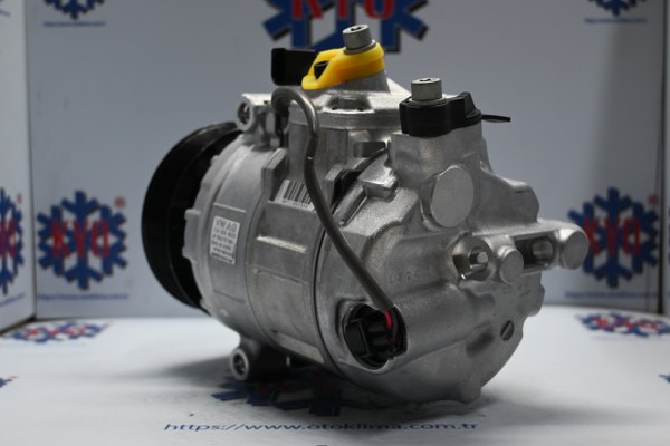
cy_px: 223
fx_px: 851
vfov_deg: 29.4
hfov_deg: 43.0
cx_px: 335
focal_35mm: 46
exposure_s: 1/50
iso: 450
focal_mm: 30.5
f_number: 4.8
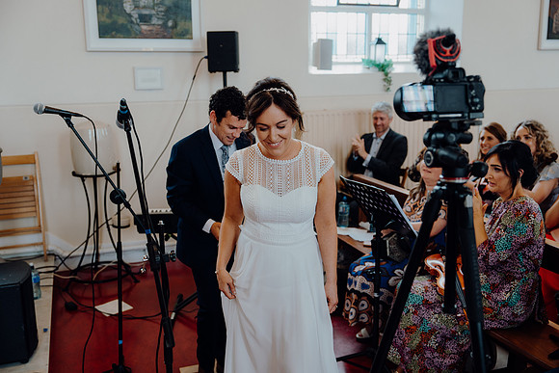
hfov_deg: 51.9
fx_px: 575
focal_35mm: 37
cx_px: 280
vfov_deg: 36.0
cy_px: 186
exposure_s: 1/200
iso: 500
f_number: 2.8
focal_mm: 37
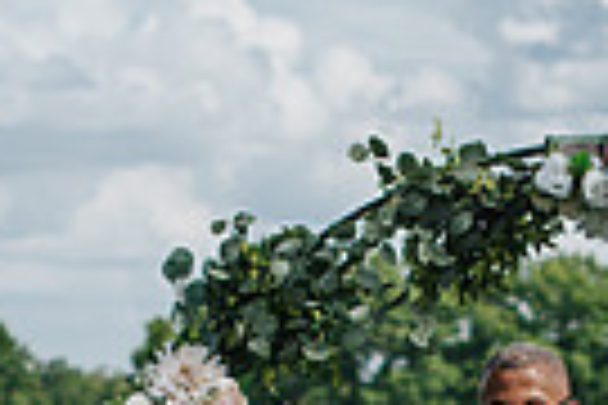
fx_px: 4897
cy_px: 700
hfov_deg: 7.1
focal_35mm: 290
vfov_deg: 4.7
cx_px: 499
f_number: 3.2
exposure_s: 1/1600
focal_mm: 50
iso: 125
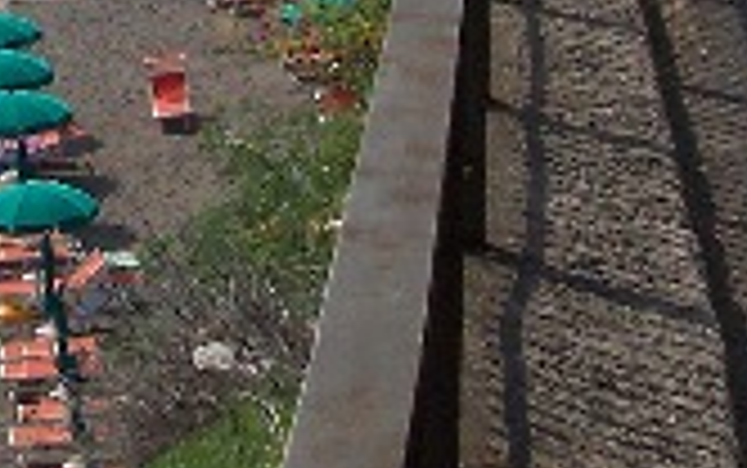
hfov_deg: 10.6
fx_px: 3952
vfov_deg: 6.4
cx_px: -112
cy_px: -742
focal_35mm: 194
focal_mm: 8
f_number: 4.8
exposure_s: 1/1000
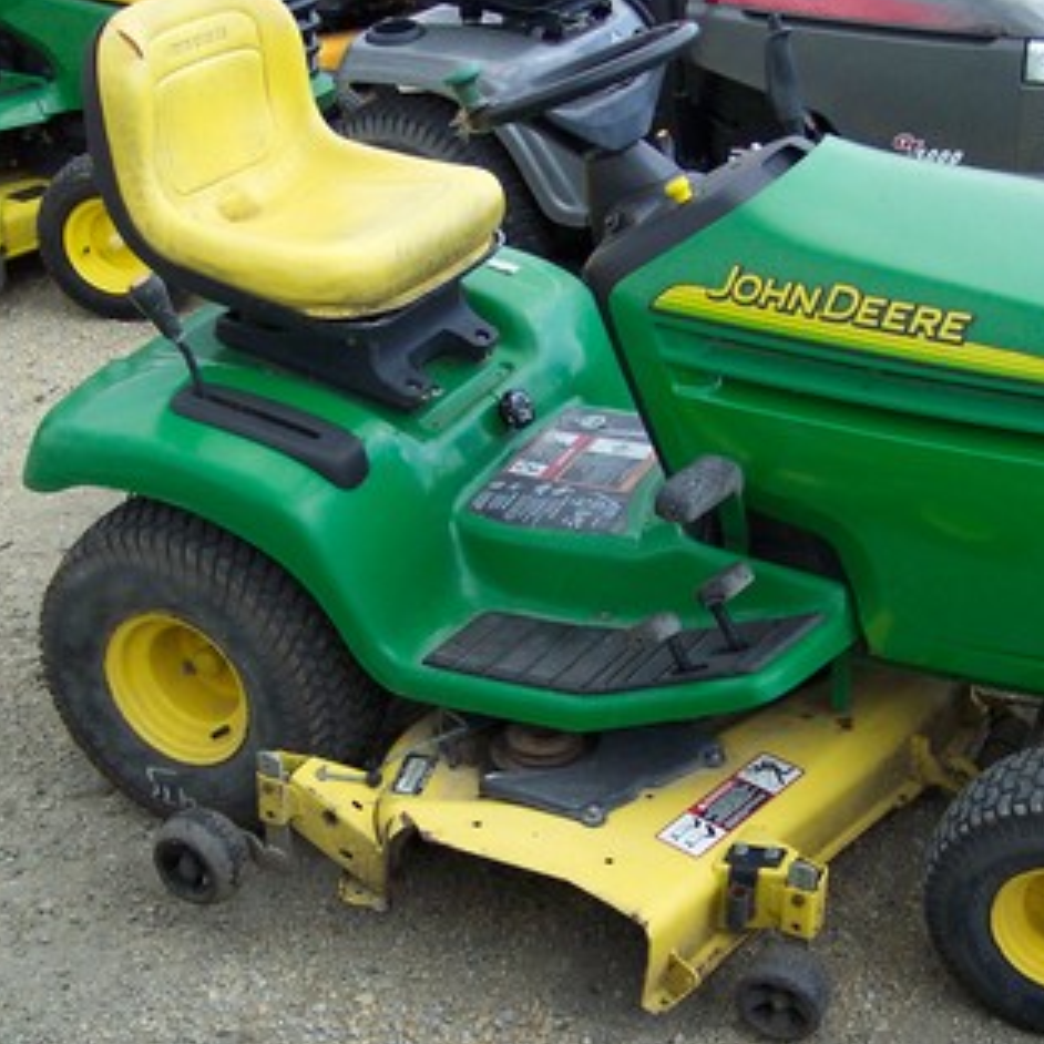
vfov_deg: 30.5
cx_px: 735
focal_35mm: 56
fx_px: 1911
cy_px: 487
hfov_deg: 30.2
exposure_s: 1/700
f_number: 2.8
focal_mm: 8
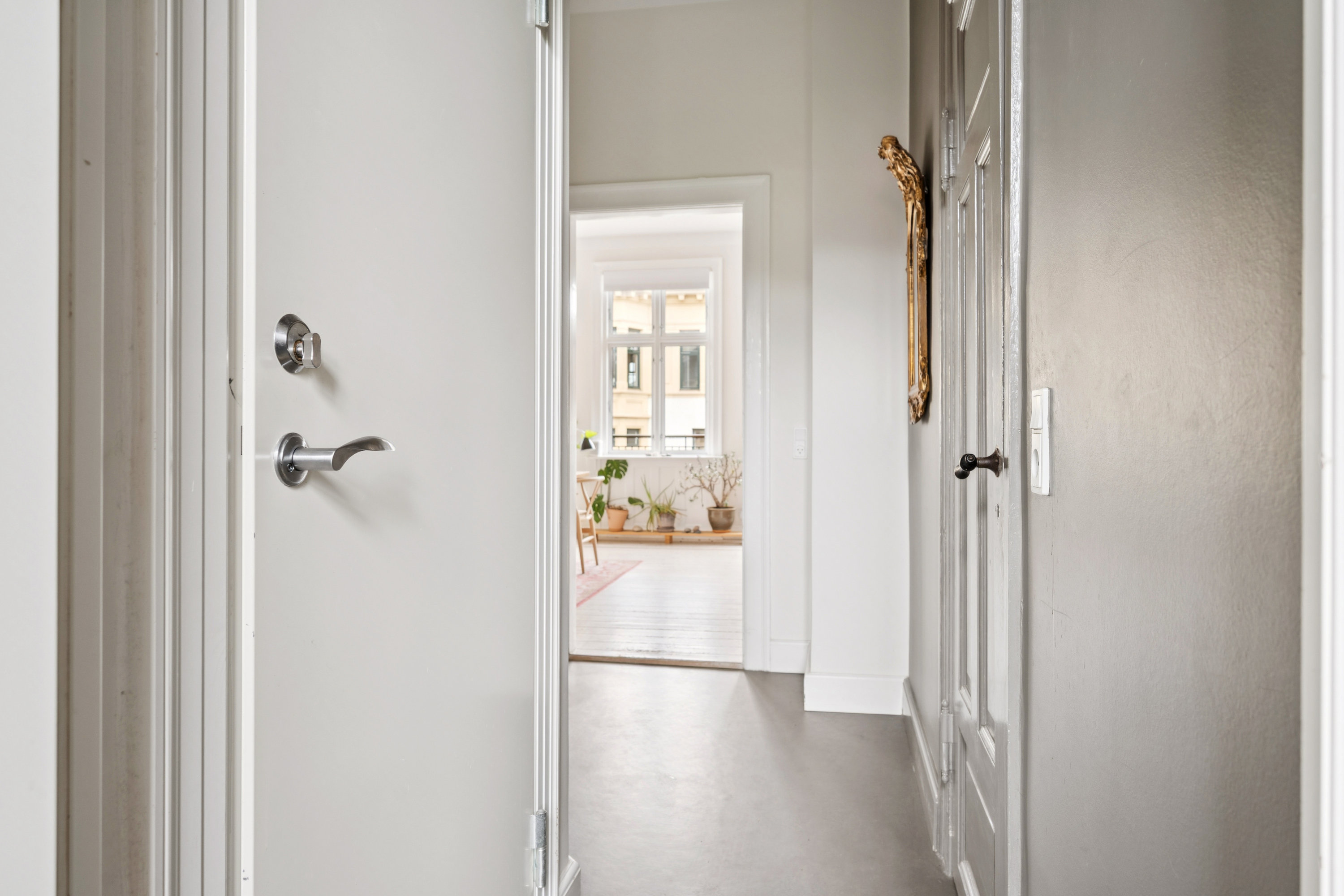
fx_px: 803
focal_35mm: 22
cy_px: 448
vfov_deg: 58.3
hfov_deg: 79.9
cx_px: 672
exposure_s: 1/13
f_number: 6.3
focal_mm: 21.5
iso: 400
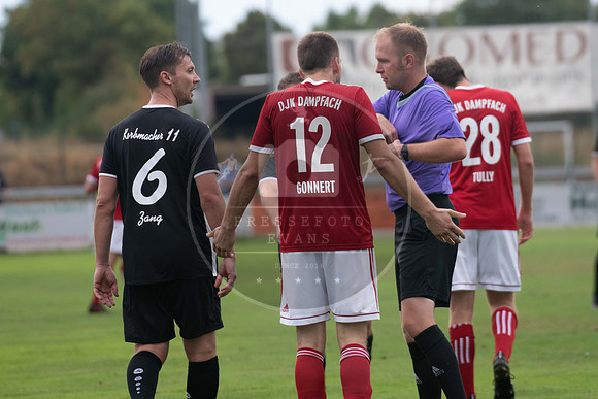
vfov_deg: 4.0
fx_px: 5728
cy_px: 162
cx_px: 355
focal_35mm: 345
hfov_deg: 6.0
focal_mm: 290
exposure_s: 1/1600
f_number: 5.6
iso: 1600
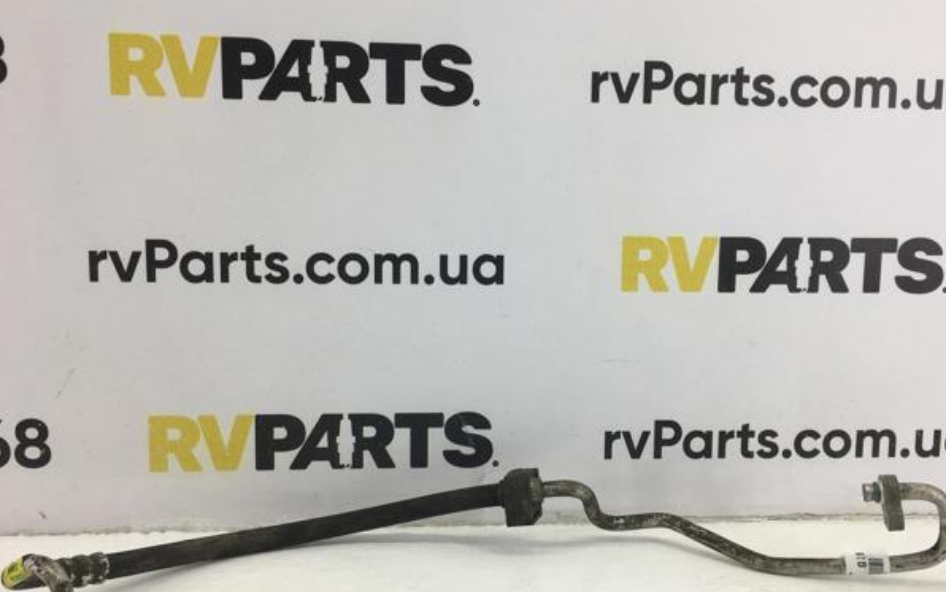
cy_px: 322
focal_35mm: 33
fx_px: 851
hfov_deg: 58.1
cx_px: 505
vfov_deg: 38.3
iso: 32
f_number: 2.2
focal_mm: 4.15
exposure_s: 1/100
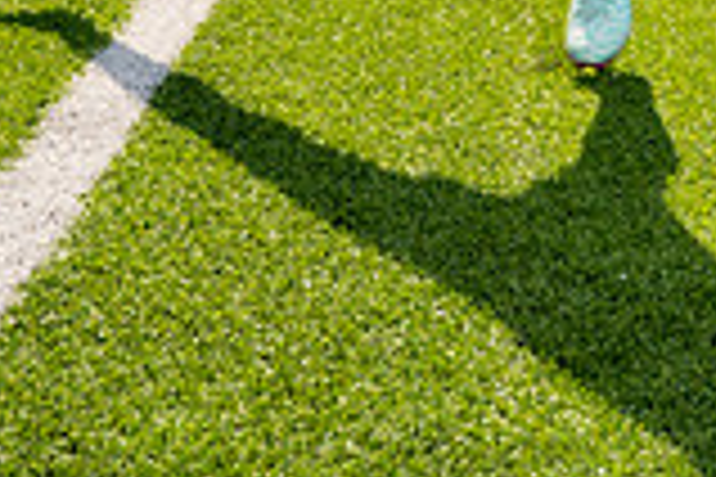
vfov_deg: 9.7
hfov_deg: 15.7
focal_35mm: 130
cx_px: 531
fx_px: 2585
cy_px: -518
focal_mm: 46
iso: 320
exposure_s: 1/250
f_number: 11
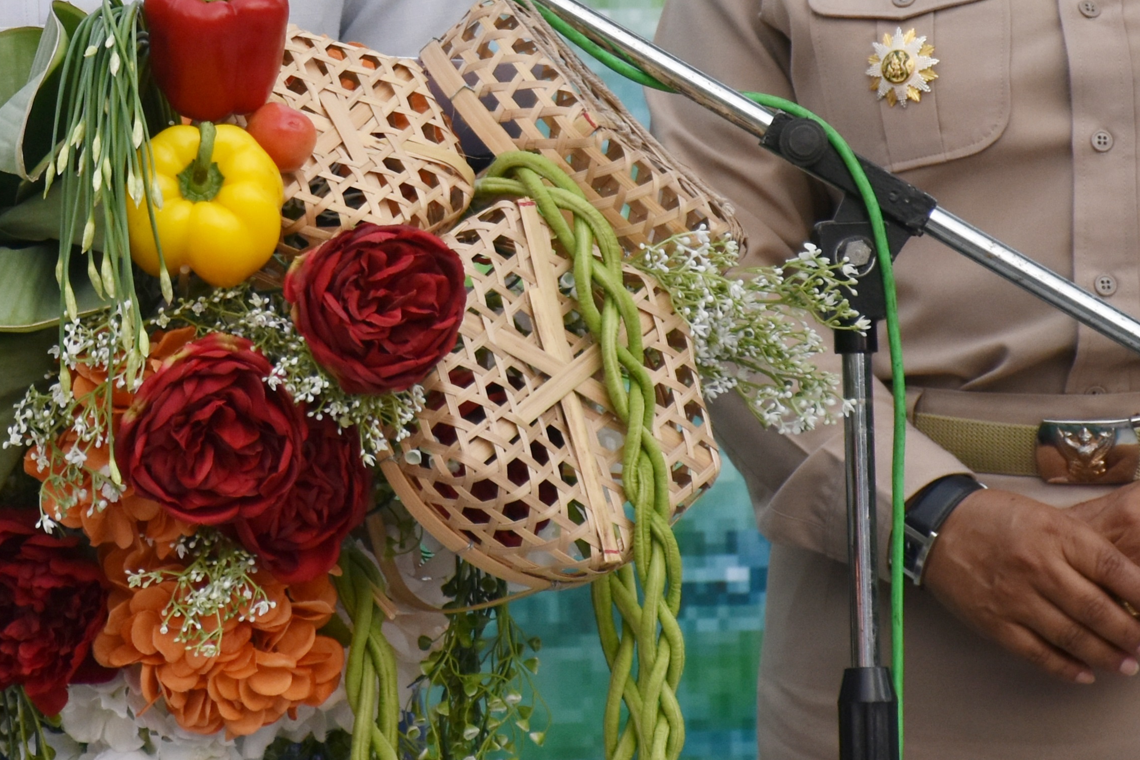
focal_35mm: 462
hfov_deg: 4.5
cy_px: -90
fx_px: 14627
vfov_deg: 3.0
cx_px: 72
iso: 400
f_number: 5.6
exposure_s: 1/1000
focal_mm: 116
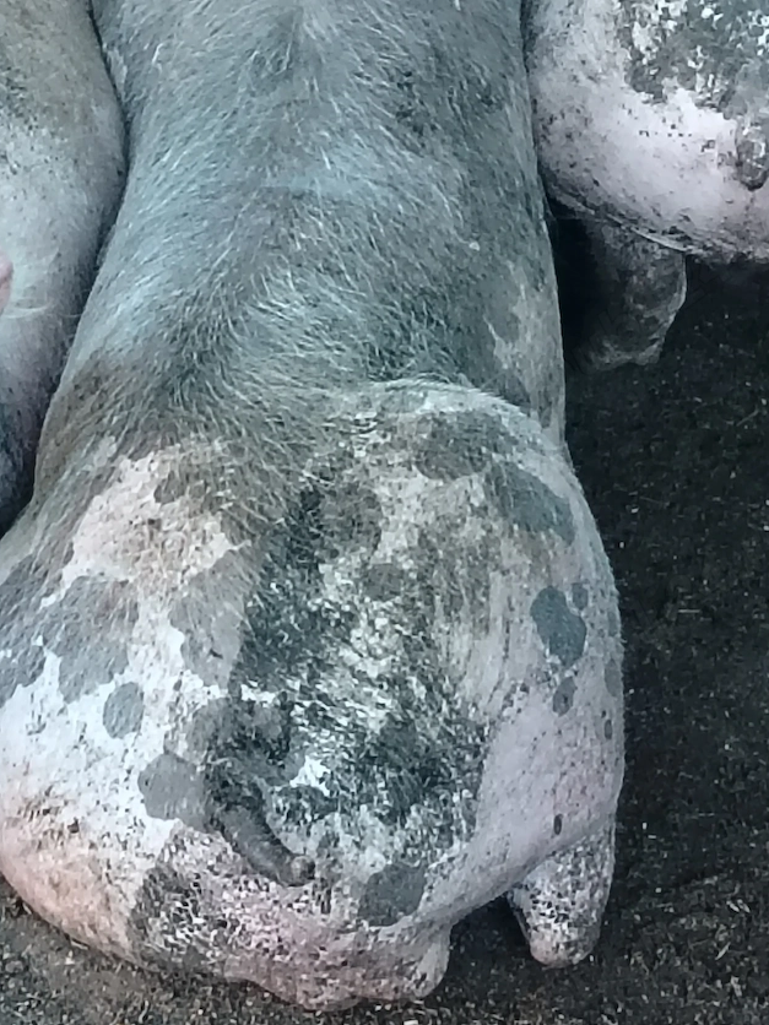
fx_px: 4443
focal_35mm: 150
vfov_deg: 13.2
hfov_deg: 9.9
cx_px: 237
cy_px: 367
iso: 769
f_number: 1.75
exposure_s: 1/33.3
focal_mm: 5.25
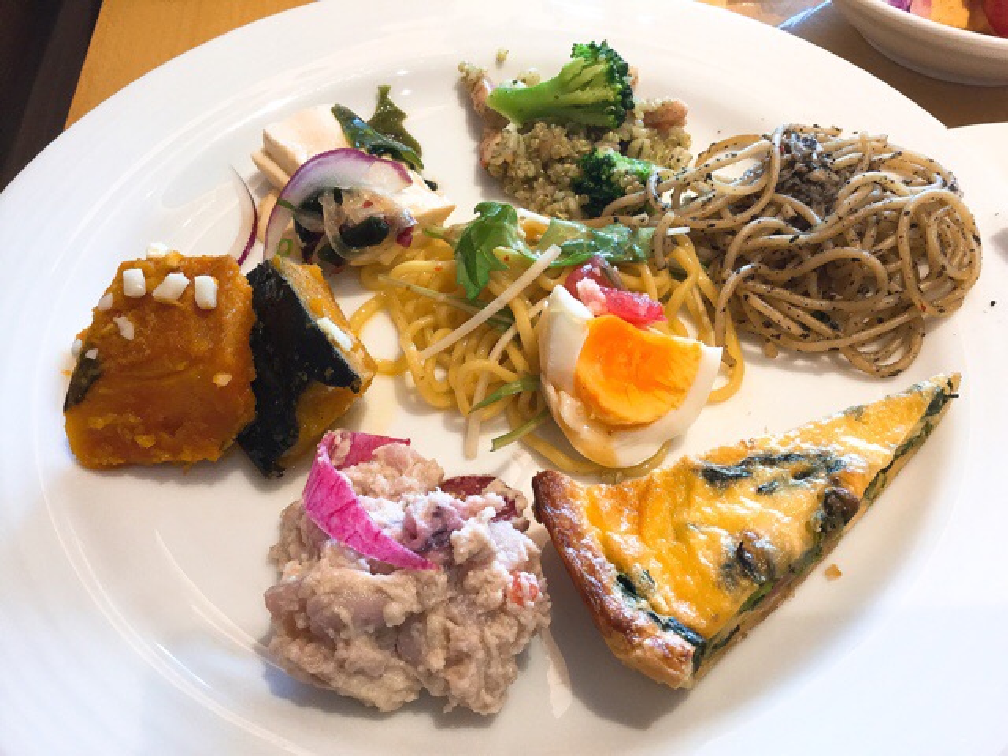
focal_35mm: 31
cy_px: 378
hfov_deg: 58.4
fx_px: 903
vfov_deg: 45.4
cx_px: 504
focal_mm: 3.3
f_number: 2.4
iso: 64
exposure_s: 1/30
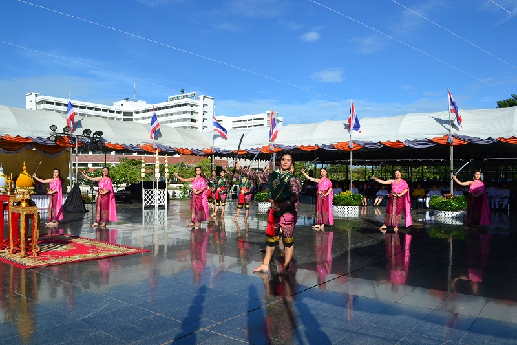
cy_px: 172
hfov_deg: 67.4
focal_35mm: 27
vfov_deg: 47.9
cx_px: 258
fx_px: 388
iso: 400
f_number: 11
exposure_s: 1/500
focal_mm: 18
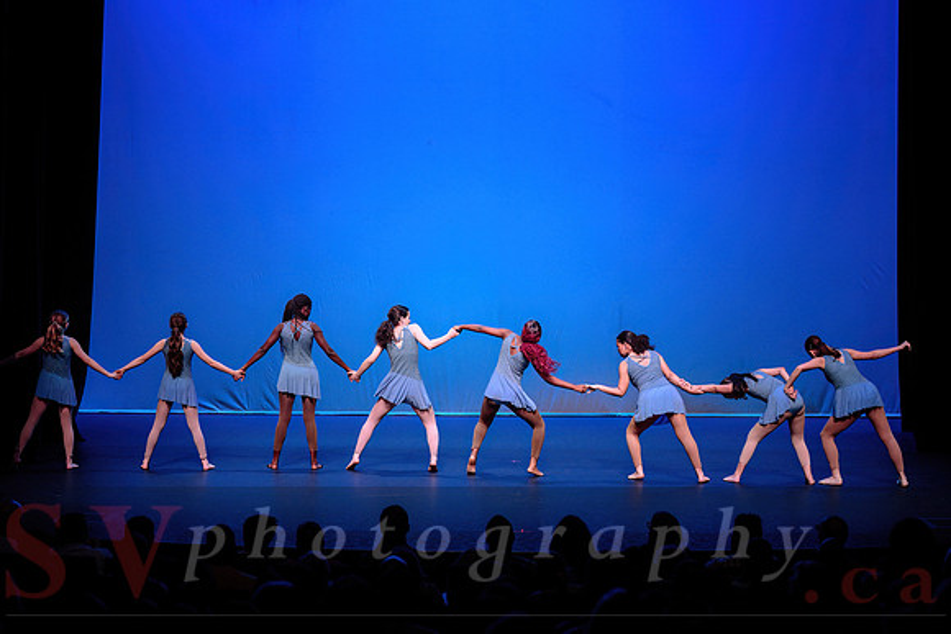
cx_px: 477
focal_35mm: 70
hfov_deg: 28.7
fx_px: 1859
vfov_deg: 19.4
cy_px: 317
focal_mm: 70
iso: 1250
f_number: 2.8
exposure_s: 1/500
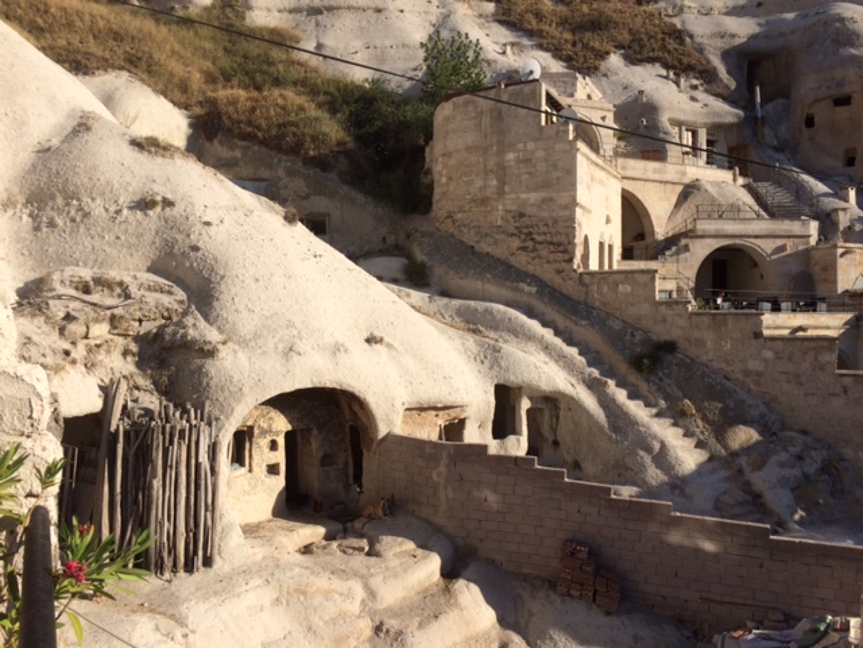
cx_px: 432
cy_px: 324
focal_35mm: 29
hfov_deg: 61.7
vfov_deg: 48.2
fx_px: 723
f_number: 2.2
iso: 32
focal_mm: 4.15
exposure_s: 1/2415
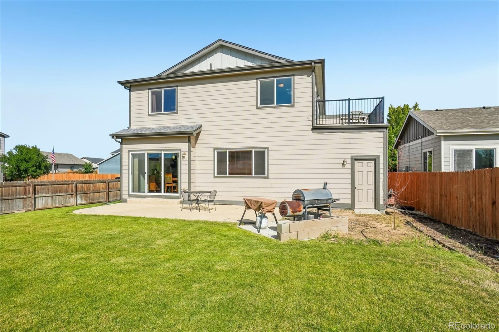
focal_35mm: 20
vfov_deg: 63.2
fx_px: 270
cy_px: 166
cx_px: 250
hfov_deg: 85.4
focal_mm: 13
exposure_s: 1/2000
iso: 400
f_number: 8
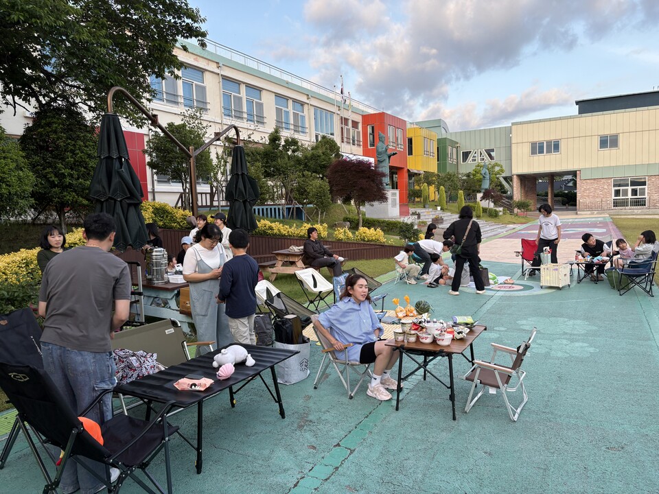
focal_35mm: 26
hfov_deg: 67.3
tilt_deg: -3.8
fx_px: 495
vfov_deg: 53.1
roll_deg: +2.2
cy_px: 247
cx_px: 330
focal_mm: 5.96
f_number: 1.6
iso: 50
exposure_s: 1/388
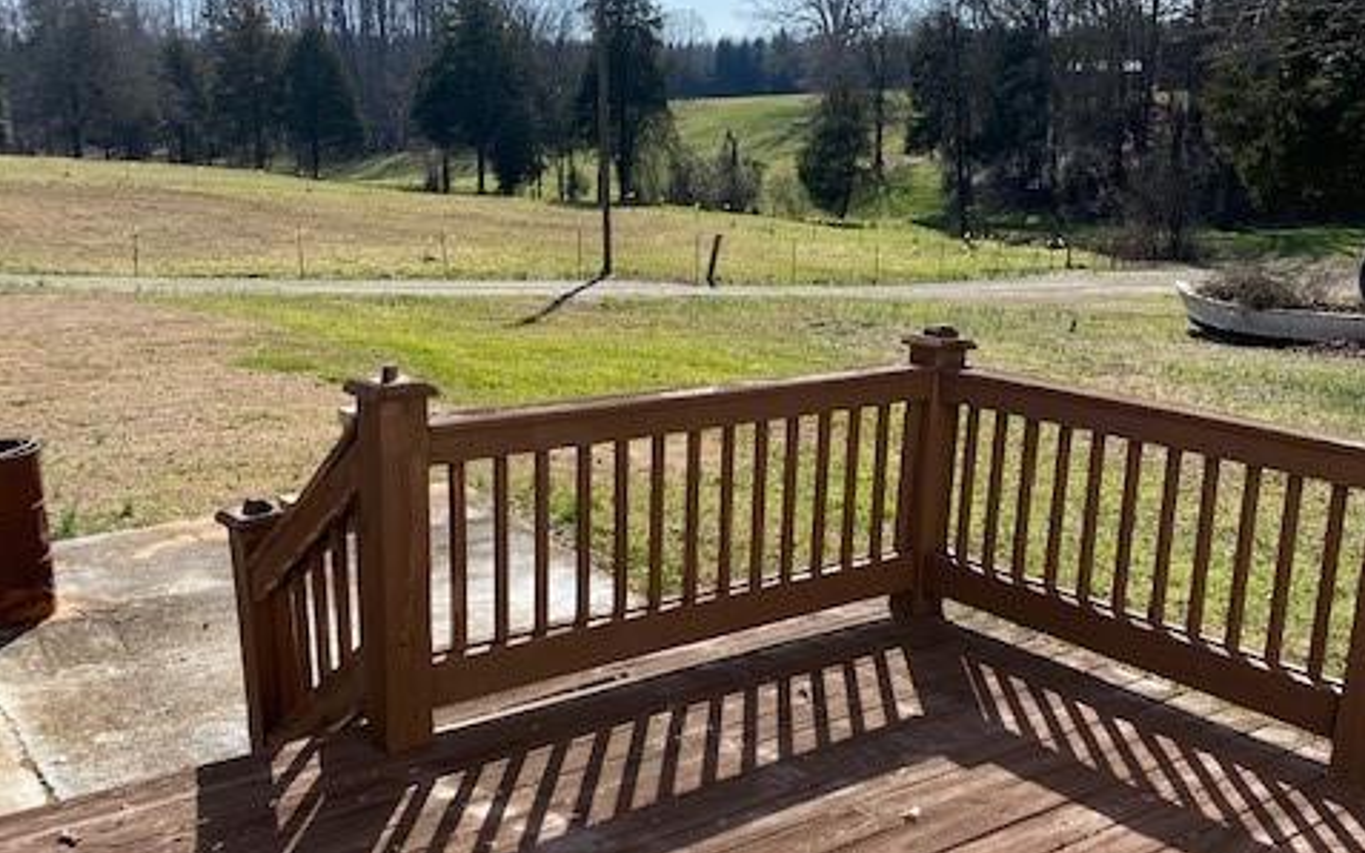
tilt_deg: -14.5
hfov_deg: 52.8
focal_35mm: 37
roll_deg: -0.6
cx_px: 684
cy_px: 532
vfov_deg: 34.3
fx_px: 1376
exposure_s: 1/1965
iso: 32
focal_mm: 4.25
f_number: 1.8
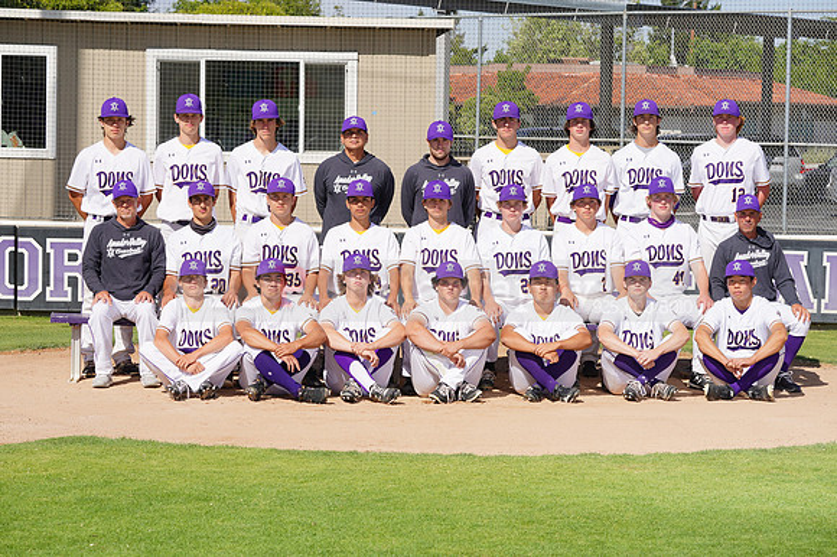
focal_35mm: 100
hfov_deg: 20.4
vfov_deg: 13.7
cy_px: 278
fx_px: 2324
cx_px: 418
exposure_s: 1/250
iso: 100
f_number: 11
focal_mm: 100
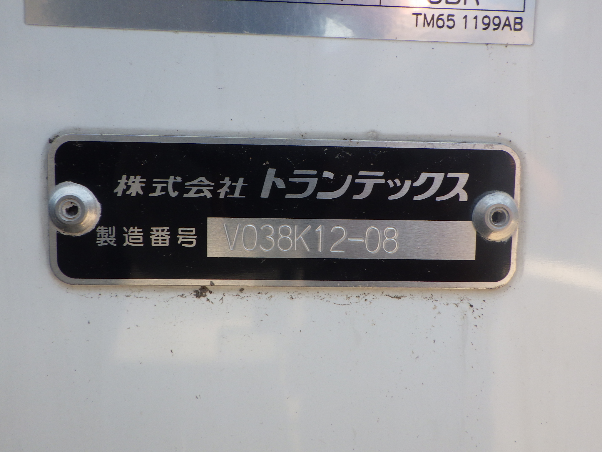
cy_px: 226
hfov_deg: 63.4
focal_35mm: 28
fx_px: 487
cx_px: 301
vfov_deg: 49.7
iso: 125
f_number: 4.2
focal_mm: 5
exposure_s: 1/125
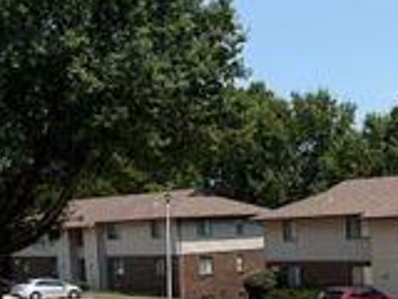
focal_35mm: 75
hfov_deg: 25.5
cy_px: 278
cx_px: 318
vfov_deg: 19.2
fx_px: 862
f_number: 1.78
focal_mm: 6.76
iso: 80
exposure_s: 1/3953
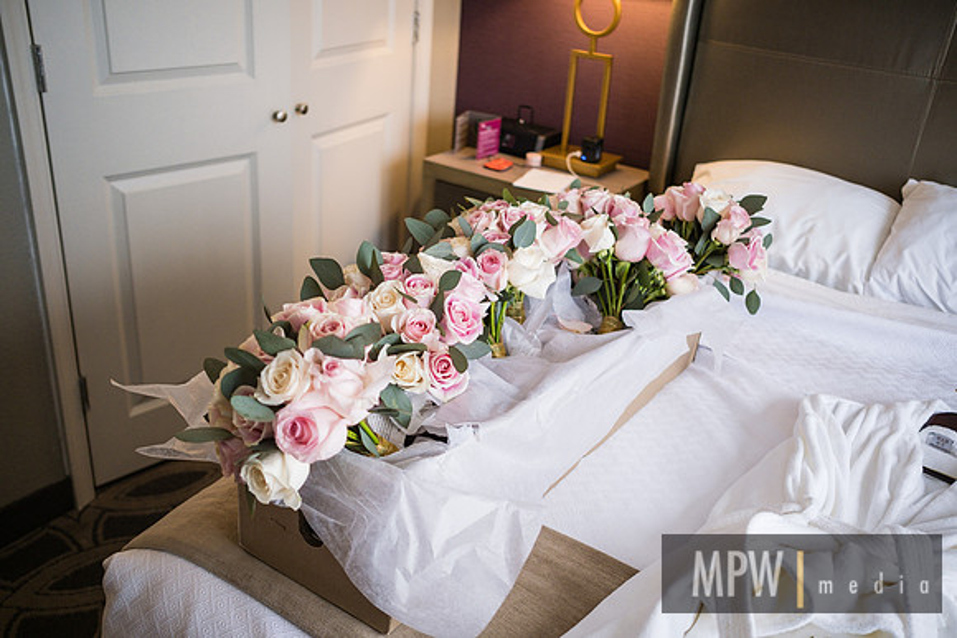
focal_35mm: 35
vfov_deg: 37.9
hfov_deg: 54.4
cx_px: 478
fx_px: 931
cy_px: 319
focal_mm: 23
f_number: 2
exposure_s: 1/125
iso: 320
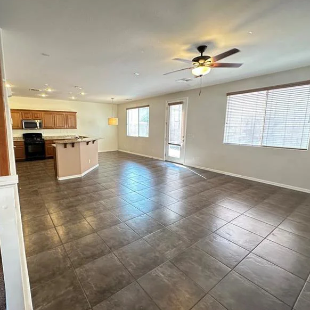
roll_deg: -0.8
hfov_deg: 82.9
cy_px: 152
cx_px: 124
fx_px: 172
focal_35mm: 17
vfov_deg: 84.0
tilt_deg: -8.2
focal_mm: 2.22
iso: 200
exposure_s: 1/60
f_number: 2.2
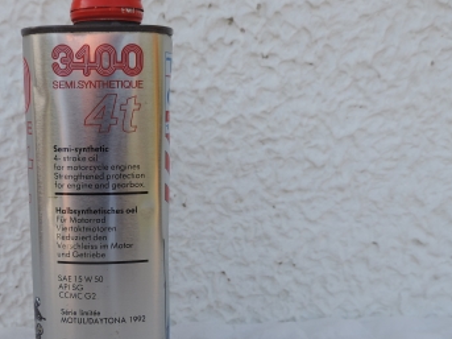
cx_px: 124
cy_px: 244
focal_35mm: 49
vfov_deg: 29.3
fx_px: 640
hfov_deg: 38.1
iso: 80
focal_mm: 4.9
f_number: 3.1
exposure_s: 1/250
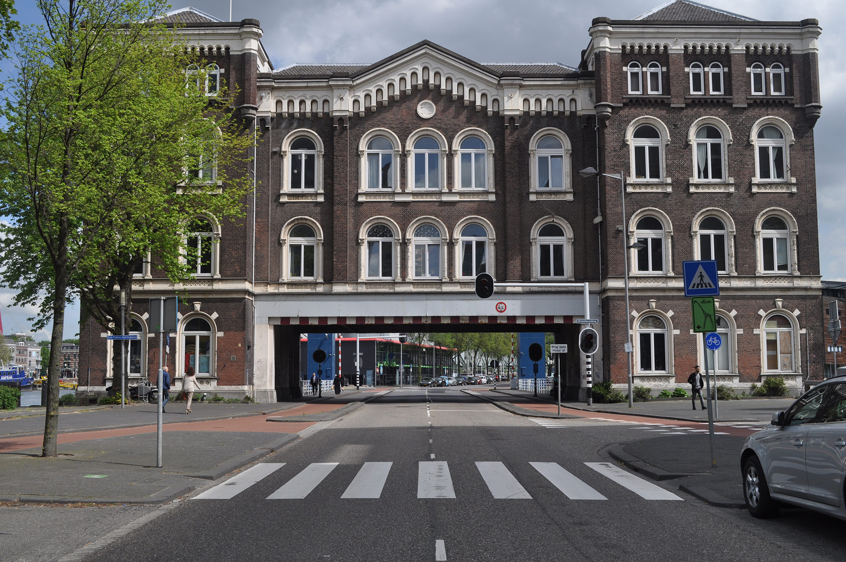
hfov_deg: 49.6
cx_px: 423
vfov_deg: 34.1
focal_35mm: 39
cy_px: 281
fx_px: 915
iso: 200
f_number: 9
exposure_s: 1/320
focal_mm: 26
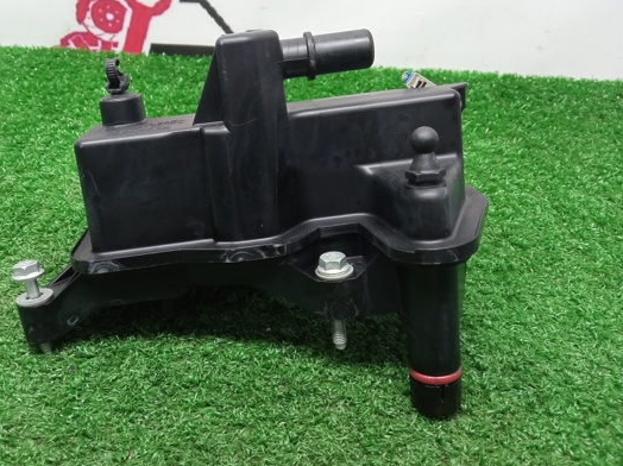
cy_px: 215
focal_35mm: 33
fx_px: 593
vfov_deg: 42.8
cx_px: 263
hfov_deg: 55.1
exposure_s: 1/33.3
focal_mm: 3.79
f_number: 2.2
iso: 464
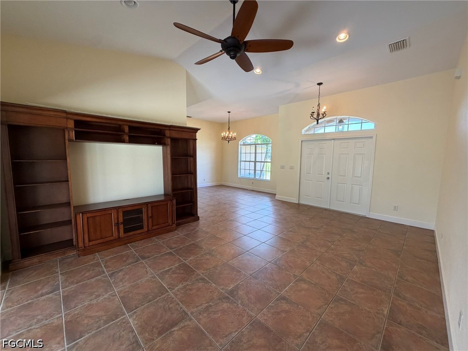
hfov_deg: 102.1
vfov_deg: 85.7
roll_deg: -0.7
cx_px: 234
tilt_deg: -5.1
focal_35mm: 14
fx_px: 189
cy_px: 176
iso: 250
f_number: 2.2
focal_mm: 2.22
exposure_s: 1/120
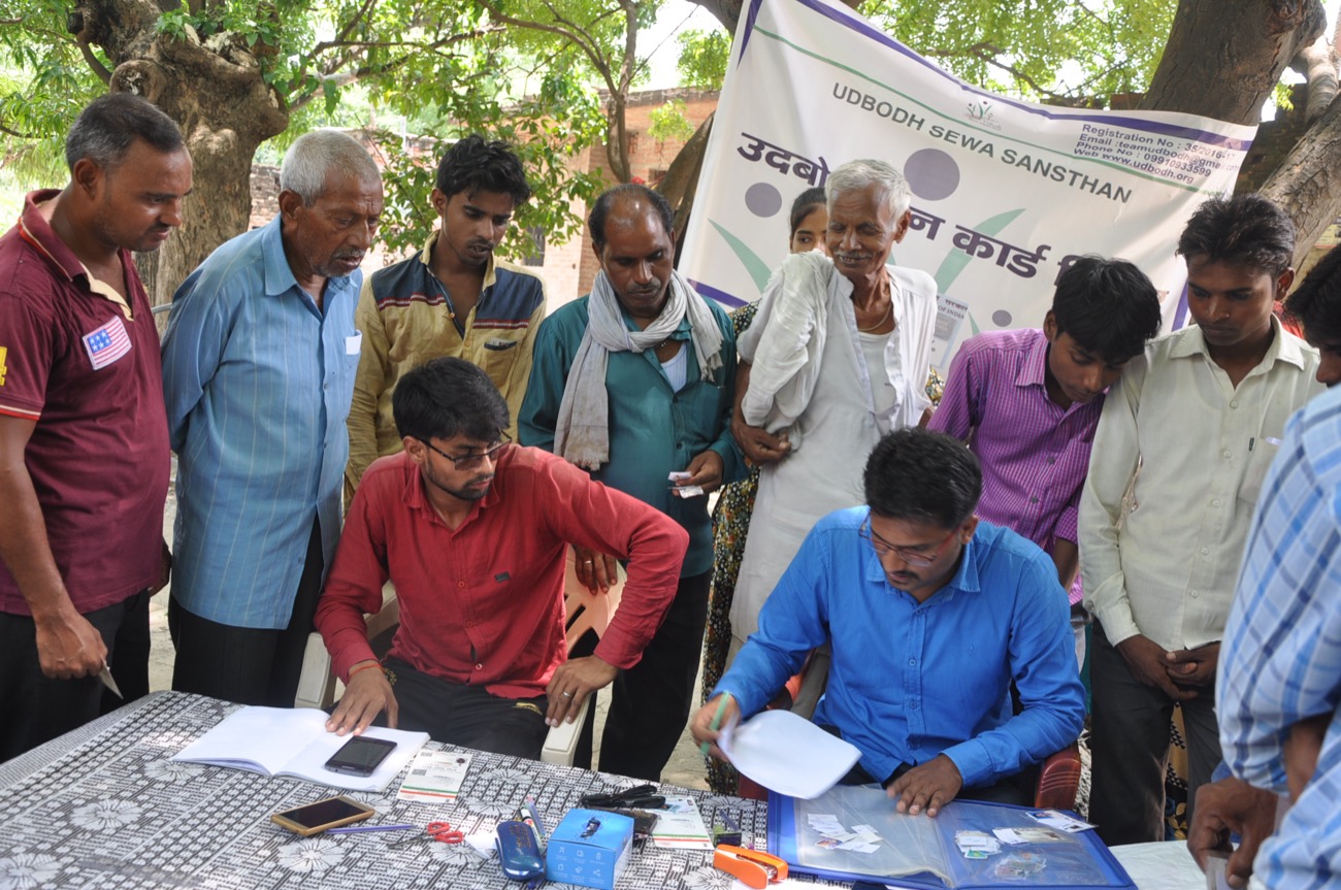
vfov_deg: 35.4
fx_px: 1395
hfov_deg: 51.3
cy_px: 445
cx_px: 670
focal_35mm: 38
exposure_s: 1/60
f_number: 5.6
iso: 200
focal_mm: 25
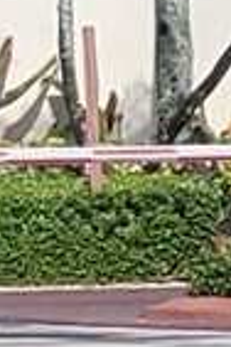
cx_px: -730
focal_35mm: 204
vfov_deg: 9.6
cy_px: 603
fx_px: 1963
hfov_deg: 5.7
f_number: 1.8
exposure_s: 1/1497
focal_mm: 4.25
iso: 50
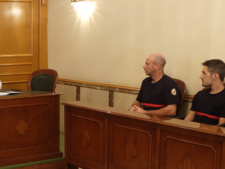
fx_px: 513
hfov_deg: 23.9
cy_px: 133
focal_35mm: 79
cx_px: 12
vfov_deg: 18.5
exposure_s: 1/40
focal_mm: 12.03
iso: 640
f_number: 2.8
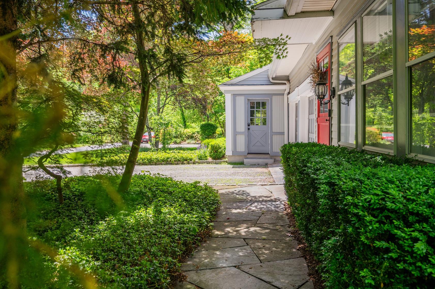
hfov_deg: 63.3
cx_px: 182
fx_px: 350
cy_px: 146
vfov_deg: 44.9
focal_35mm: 29
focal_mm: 24
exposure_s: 1/125
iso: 100
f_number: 5.6
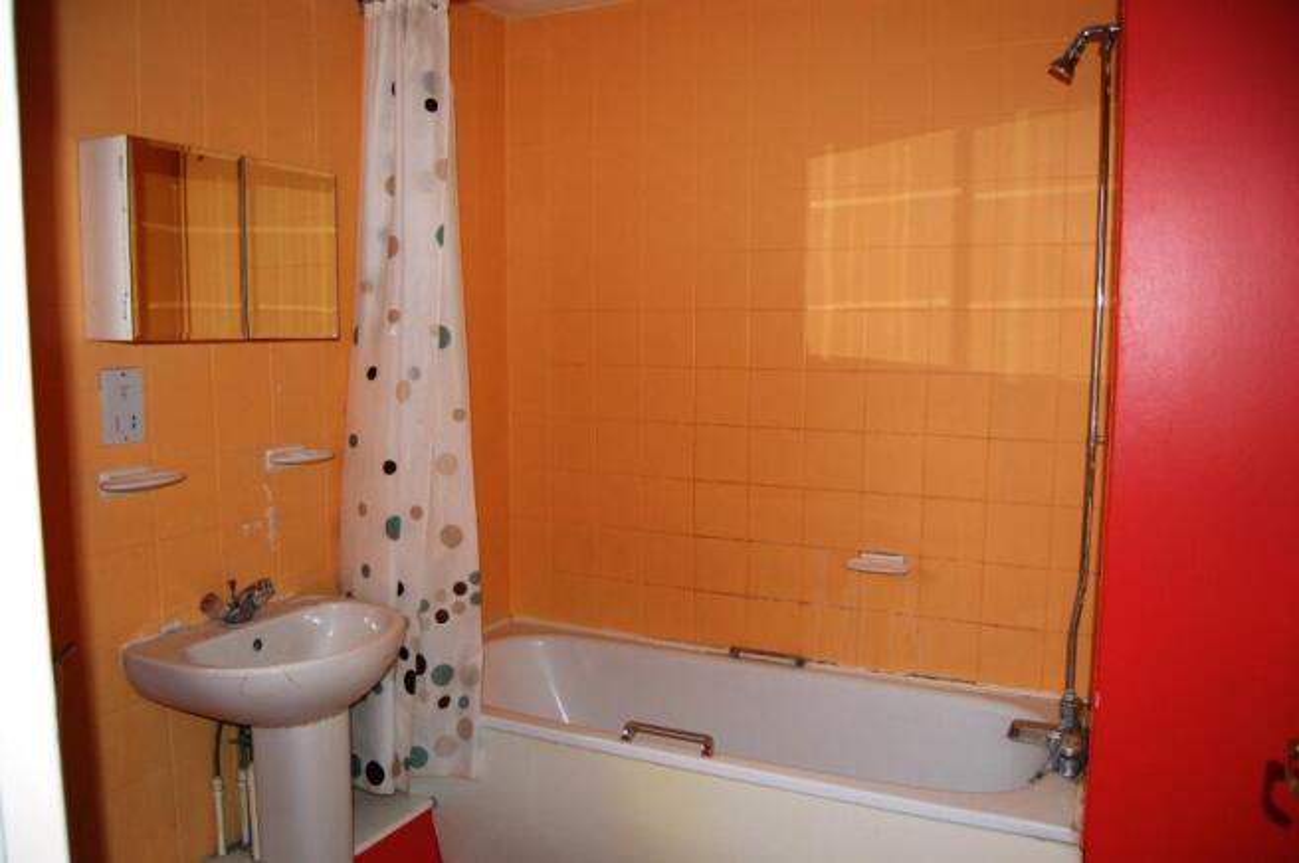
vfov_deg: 47.8
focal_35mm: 27
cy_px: 432
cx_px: 650
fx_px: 973
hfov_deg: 67.4
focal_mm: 18
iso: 400
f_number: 3.5
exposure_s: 1/60
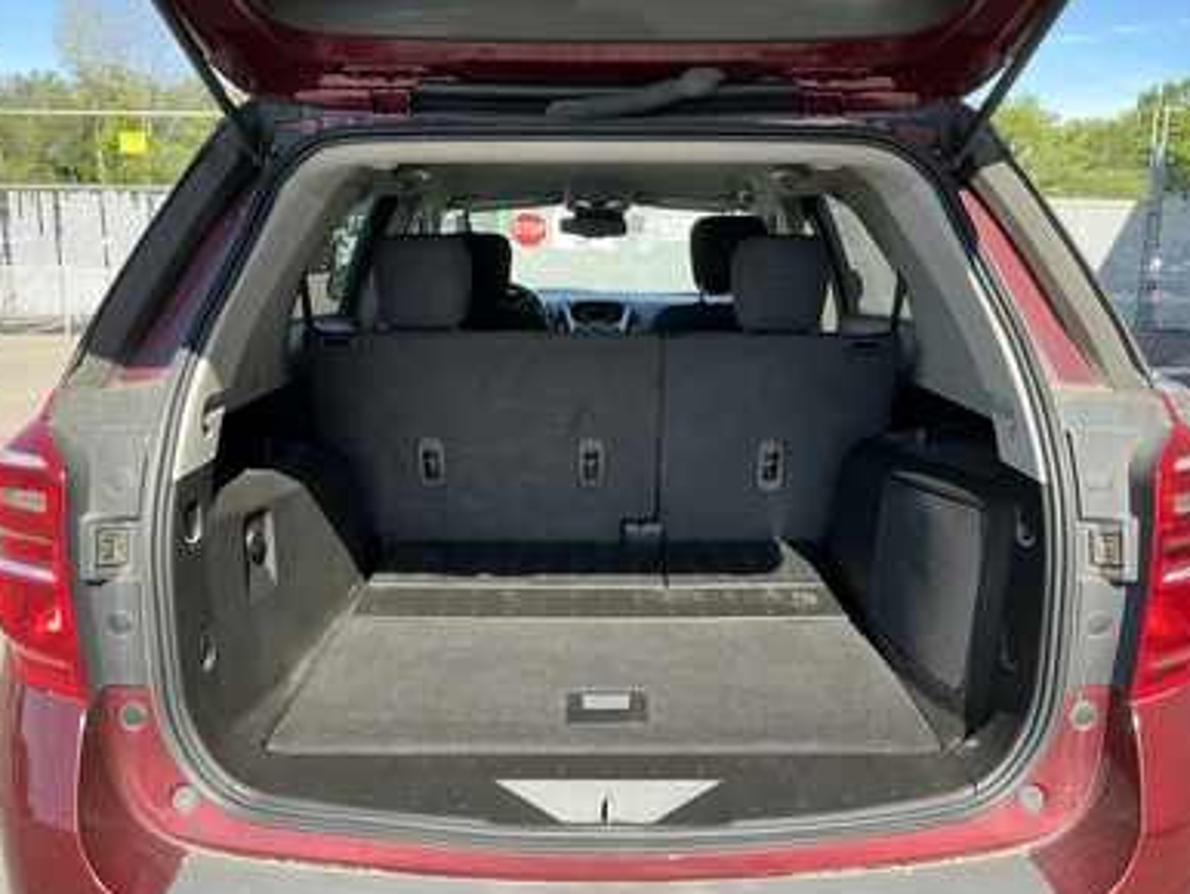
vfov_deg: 48.3
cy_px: 456
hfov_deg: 61.6
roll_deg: -1.0
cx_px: 595
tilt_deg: -13.6
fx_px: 998
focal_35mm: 29
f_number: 1.8
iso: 20
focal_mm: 3
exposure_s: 1/230
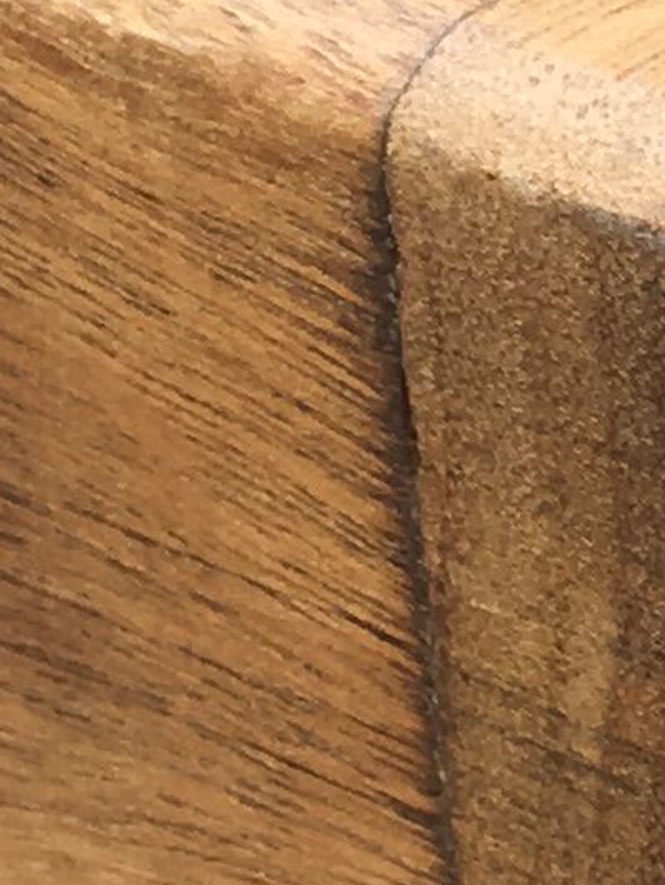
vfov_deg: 9.0
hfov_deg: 6.3
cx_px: 1867
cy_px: 122
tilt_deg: -20.6
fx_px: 5628
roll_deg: -3.1
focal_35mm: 220
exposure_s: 1/144
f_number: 2.2
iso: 25
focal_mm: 4.15
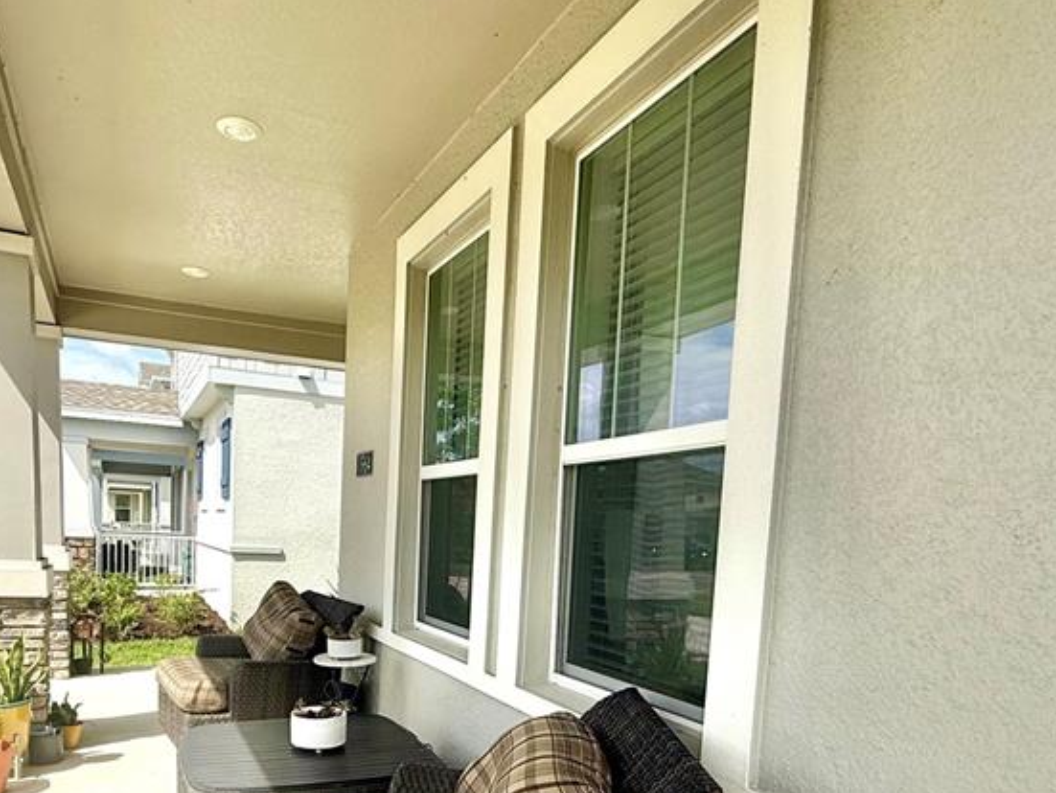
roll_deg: -2.3
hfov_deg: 66.9
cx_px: 452
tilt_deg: -4.7
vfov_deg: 50.7
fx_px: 794
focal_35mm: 26
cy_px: 603
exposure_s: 1/1961
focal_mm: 2.22
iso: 50
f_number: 2.2
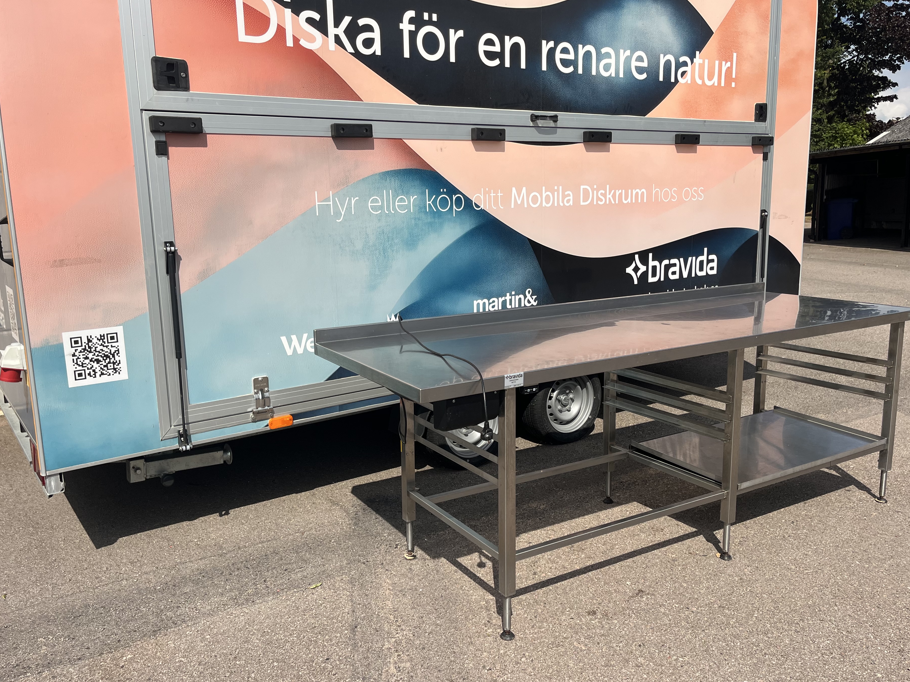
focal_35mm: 29
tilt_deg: -10.2
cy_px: 335
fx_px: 762
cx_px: 436
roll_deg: +1.7
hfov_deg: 61.6
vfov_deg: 48.2
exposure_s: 1/5319
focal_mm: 5.1
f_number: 1.6
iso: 50
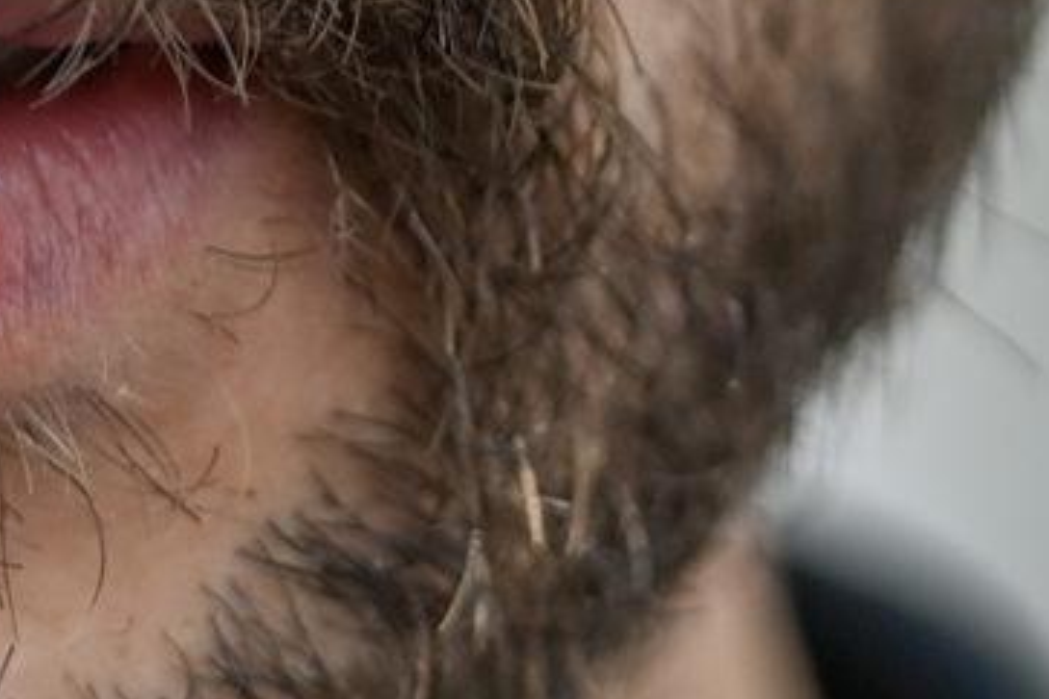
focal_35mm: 1127
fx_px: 32837
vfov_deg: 1.2
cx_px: 188
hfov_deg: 1.8
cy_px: -854
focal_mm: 160
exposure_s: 1/640
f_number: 2.8
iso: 320
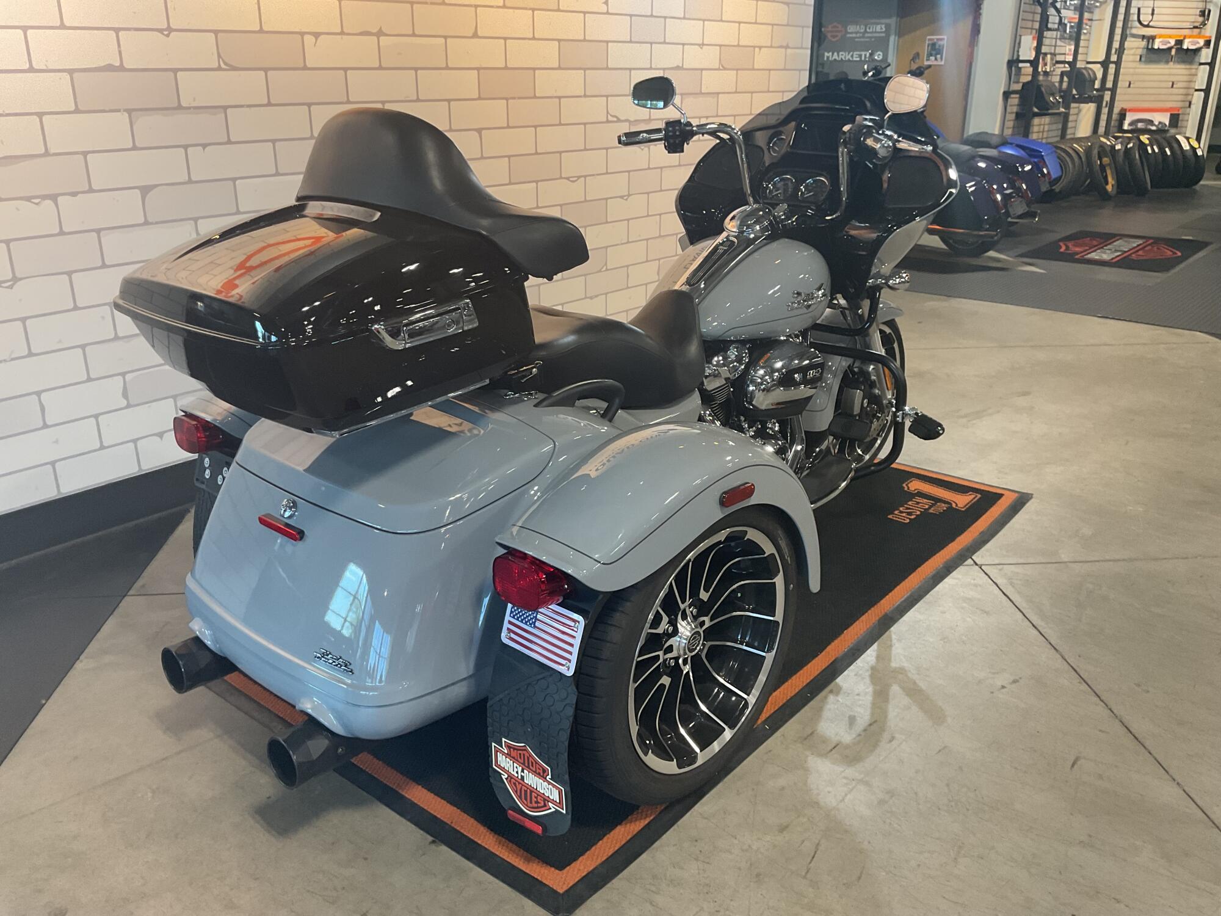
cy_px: 458
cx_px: 610
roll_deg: +0.9
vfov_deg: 48.2
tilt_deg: -21.4
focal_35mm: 29
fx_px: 1023
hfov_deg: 61.7
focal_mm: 3
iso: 80
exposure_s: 1/60
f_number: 1.8
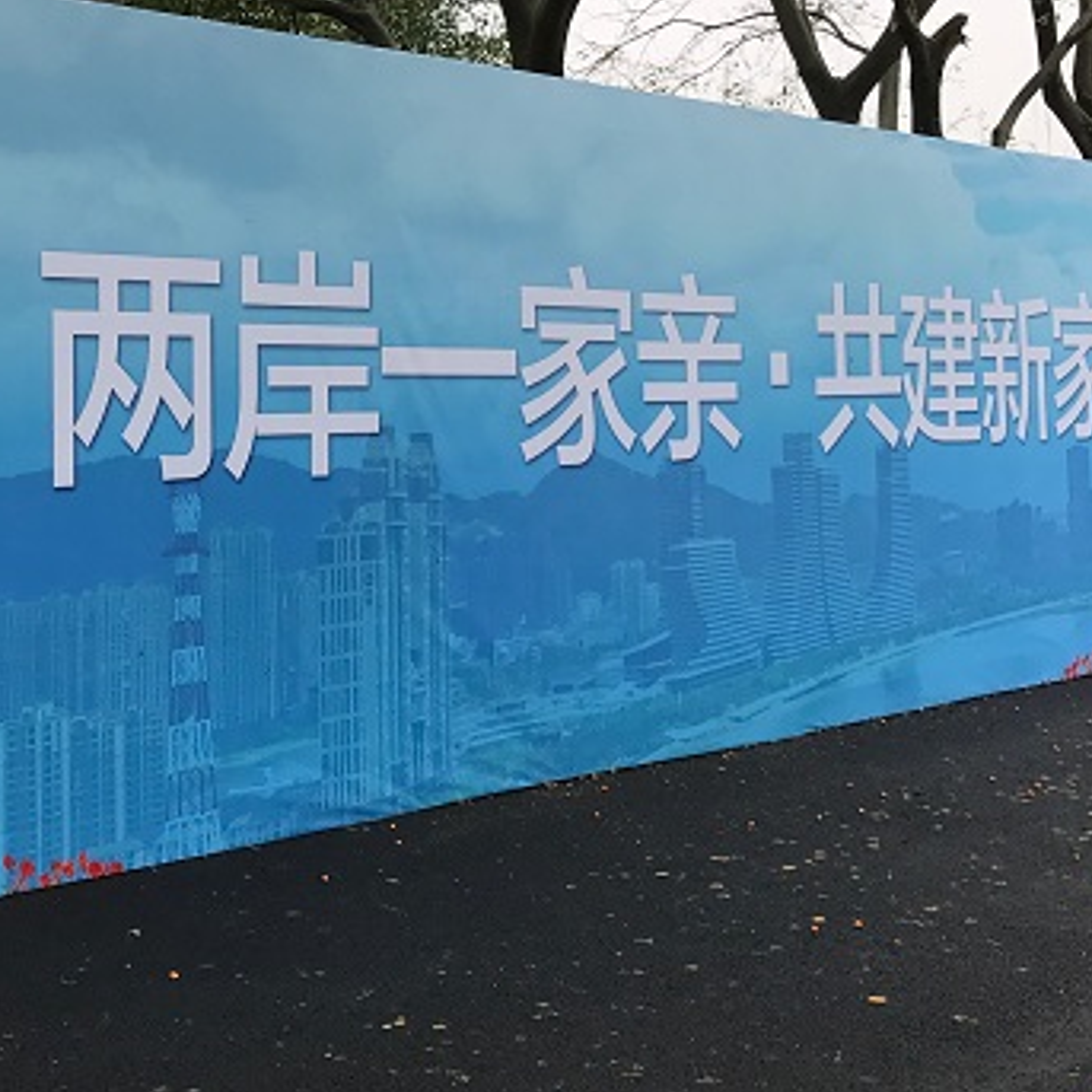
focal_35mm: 64
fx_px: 2284
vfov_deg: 26.8
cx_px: 283
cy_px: 395
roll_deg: +0.8
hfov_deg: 26.6
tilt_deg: -1.2
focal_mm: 3.99
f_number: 1.8
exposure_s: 1/526
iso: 20
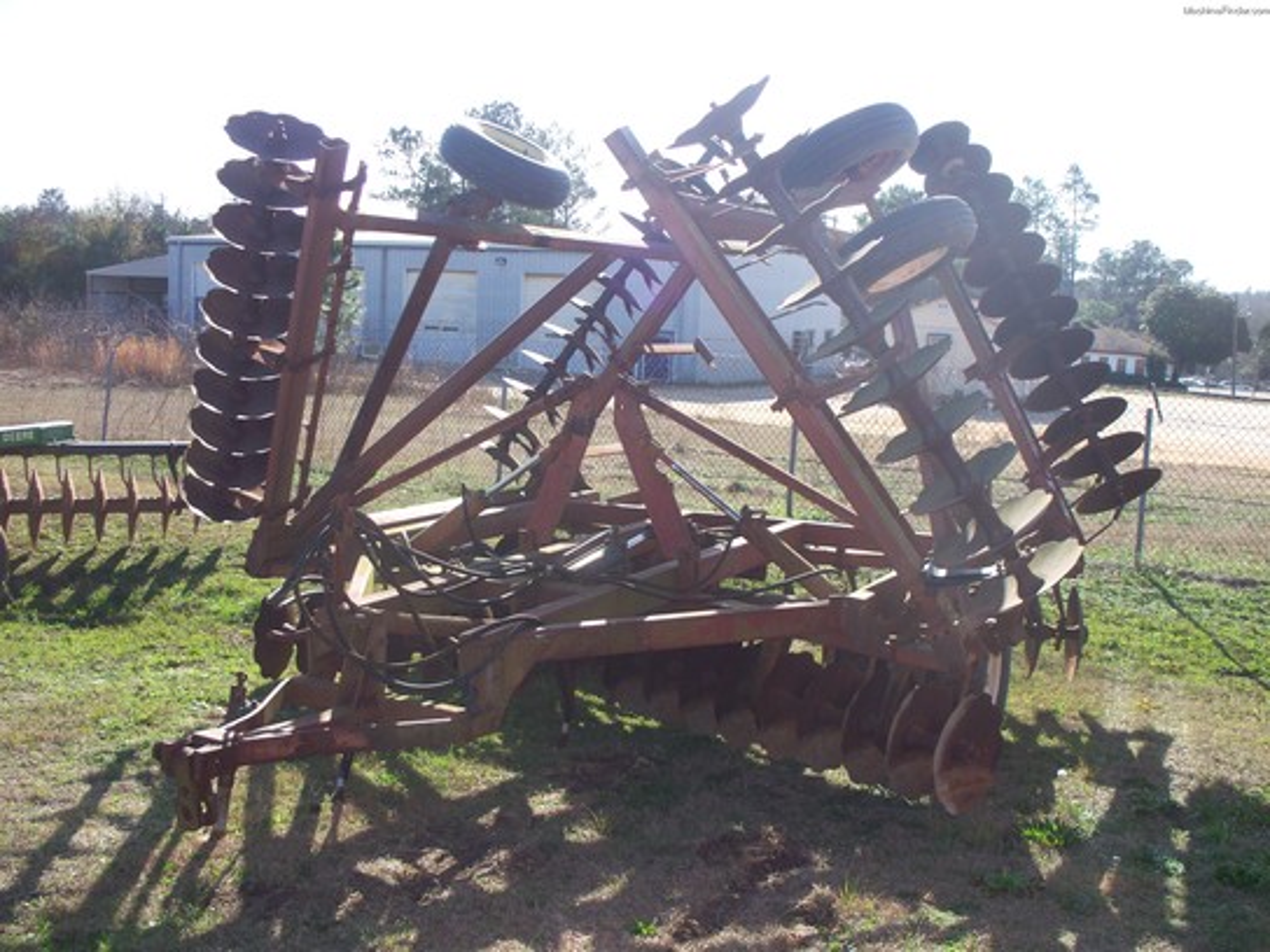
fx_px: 1284
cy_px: 476
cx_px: 635
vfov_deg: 40.7
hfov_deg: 52.6
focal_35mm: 35
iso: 80
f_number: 2.8
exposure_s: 1/500
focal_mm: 7.54
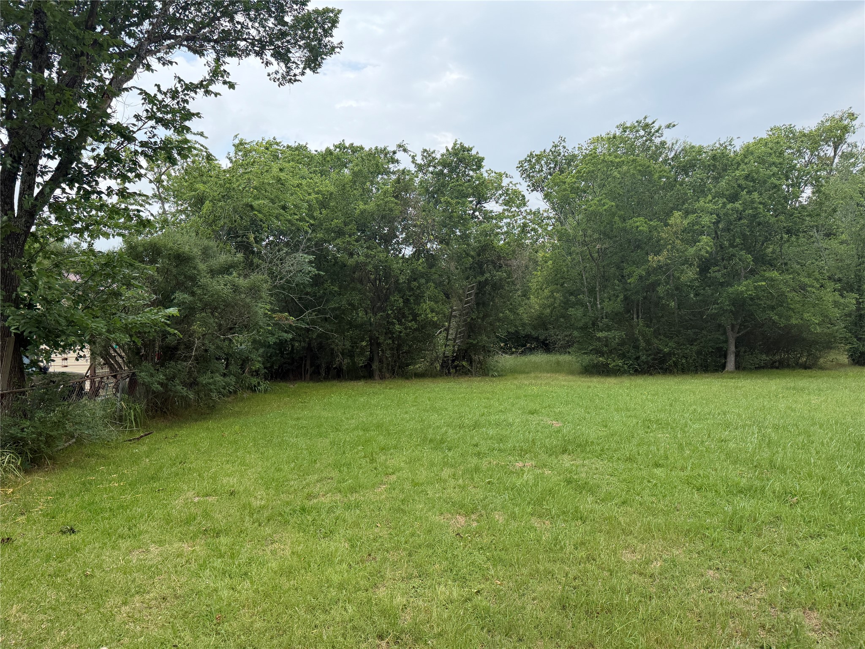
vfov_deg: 56.8
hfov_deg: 71.6
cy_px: 324
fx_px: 600
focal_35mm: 24
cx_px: 432
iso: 100
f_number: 1.78
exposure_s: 1/2370
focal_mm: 6.76
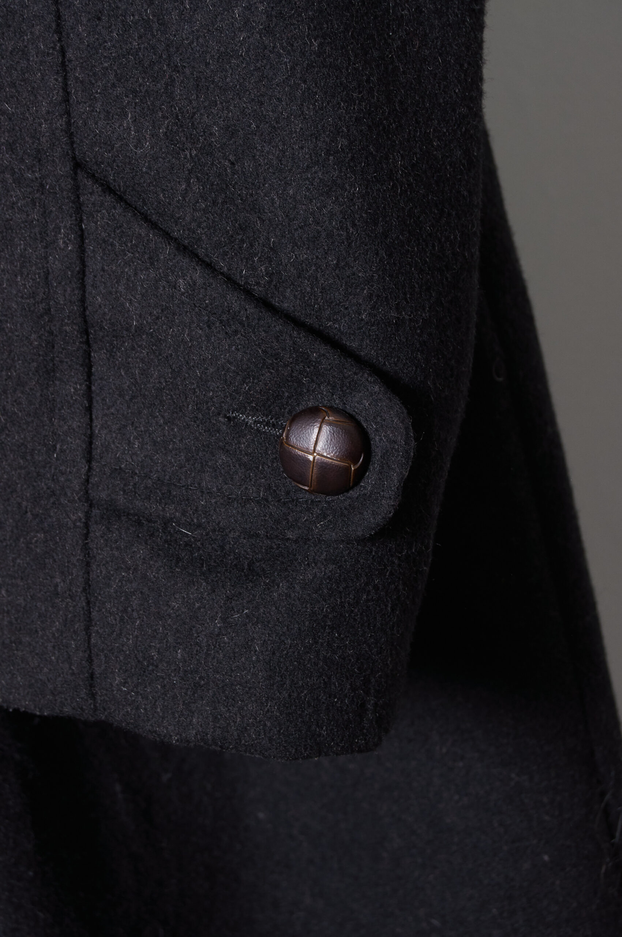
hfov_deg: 16.5
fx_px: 2144
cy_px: 468
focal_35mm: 82
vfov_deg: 24.6
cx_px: 311
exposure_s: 1/100
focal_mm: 55
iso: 200
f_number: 9
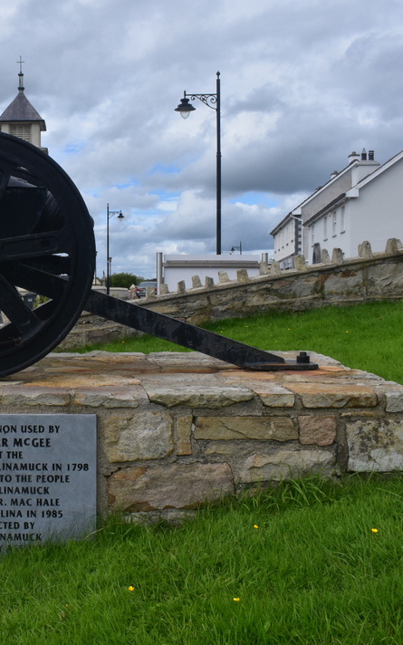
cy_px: 323
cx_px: 31
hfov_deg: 29.2
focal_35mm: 42
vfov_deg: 47.2
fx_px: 738
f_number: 11
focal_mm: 18
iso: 400
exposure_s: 1/500
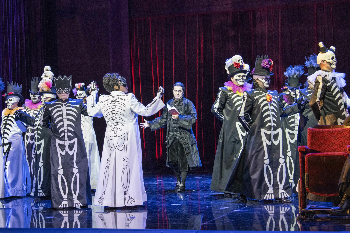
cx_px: 175
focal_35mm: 70
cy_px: 116
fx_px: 681
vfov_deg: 19.5
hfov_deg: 28.8
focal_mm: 70
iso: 3200
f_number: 4
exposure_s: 1/160
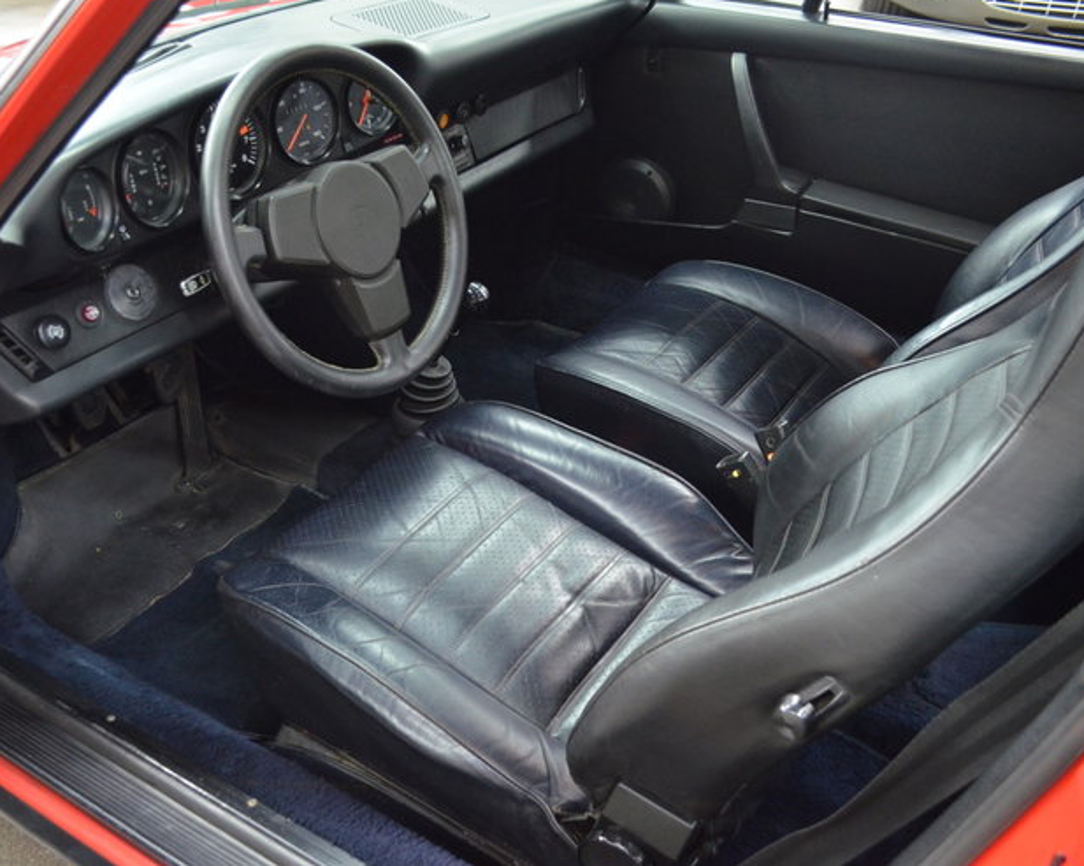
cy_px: 421
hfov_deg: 51.5
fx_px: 1122
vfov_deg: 42.2
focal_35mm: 35
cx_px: 490
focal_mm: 20
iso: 2000
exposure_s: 1/30
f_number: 3.8
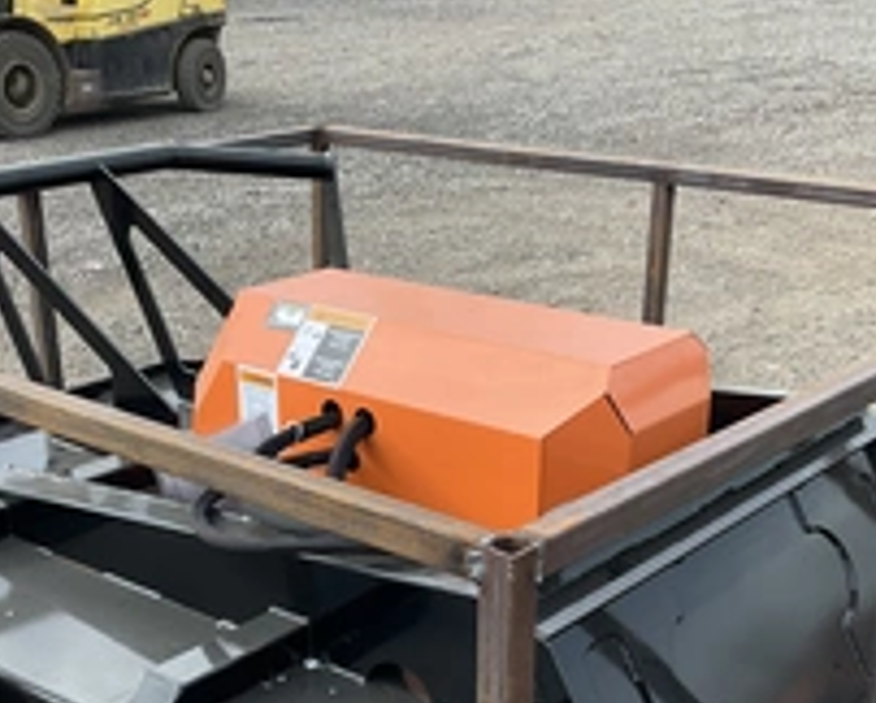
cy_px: 564
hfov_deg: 33.4
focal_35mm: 56
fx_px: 1453
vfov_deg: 26.7
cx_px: 347
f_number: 1.8
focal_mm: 3
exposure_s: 1/300
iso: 25
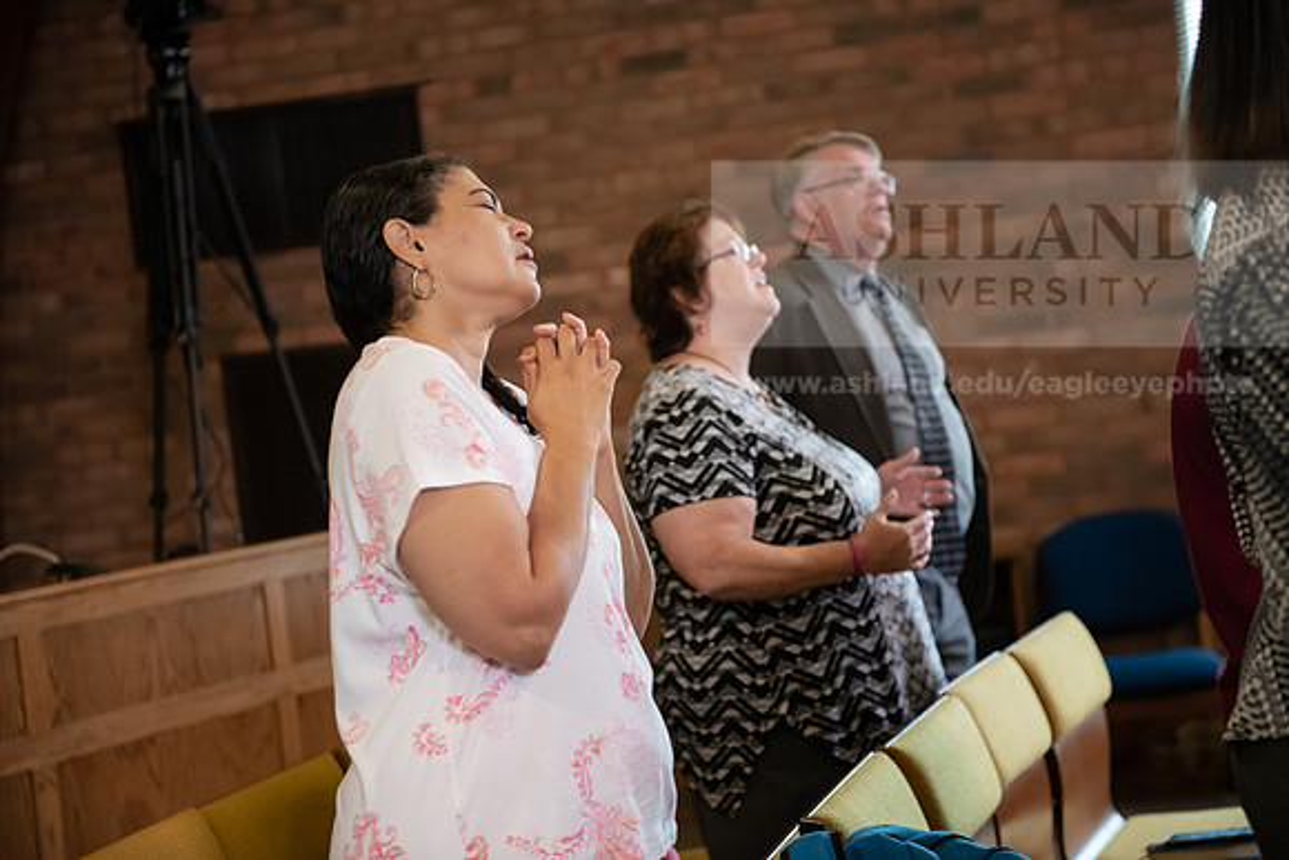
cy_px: 430
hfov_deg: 28.8
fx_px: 2507
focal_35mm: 70
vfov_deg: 19.5
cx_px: 644
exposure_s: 1/160
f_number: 2.8
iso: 4000
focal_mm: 70
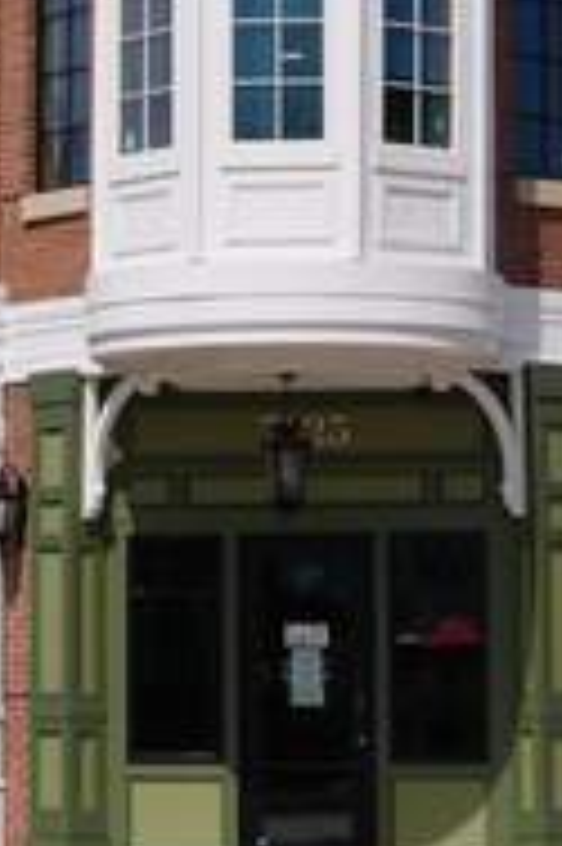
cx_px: 241
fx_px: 3753
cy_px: 216
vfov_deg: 12.8
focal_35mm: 160
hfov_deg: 8.6
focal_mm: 50
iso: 100
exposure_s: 1/250
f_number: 11
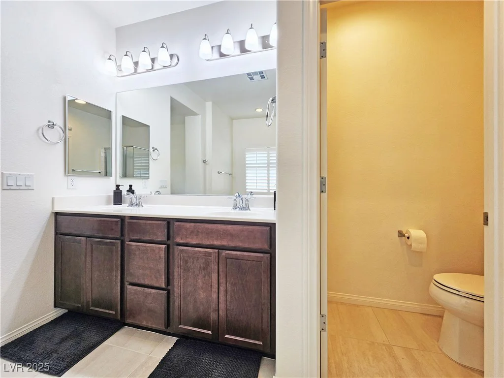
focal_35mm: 13
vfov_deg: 89.9
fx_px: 189
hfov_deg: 106.2
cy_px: 189
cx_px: 252
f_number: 2.2
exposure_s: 1/60
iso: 50
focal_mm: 2.2
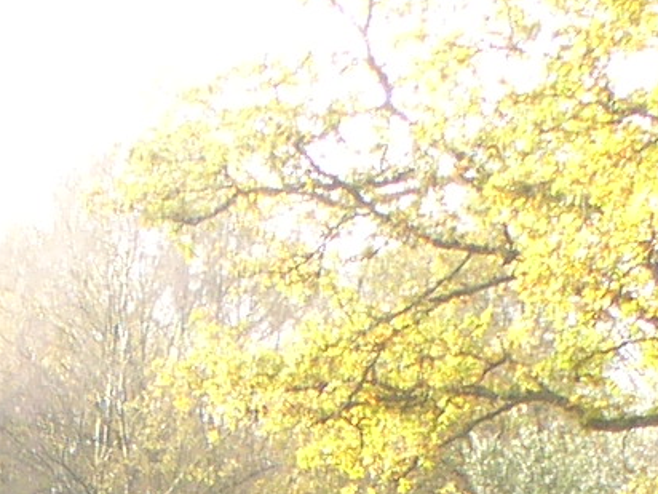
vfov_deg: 6.2
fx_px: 4372
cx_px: 164
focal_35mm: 230
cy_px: 1140
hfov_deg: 8.6
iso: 80
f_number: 2.8
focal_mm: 6.1
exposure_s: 1/80
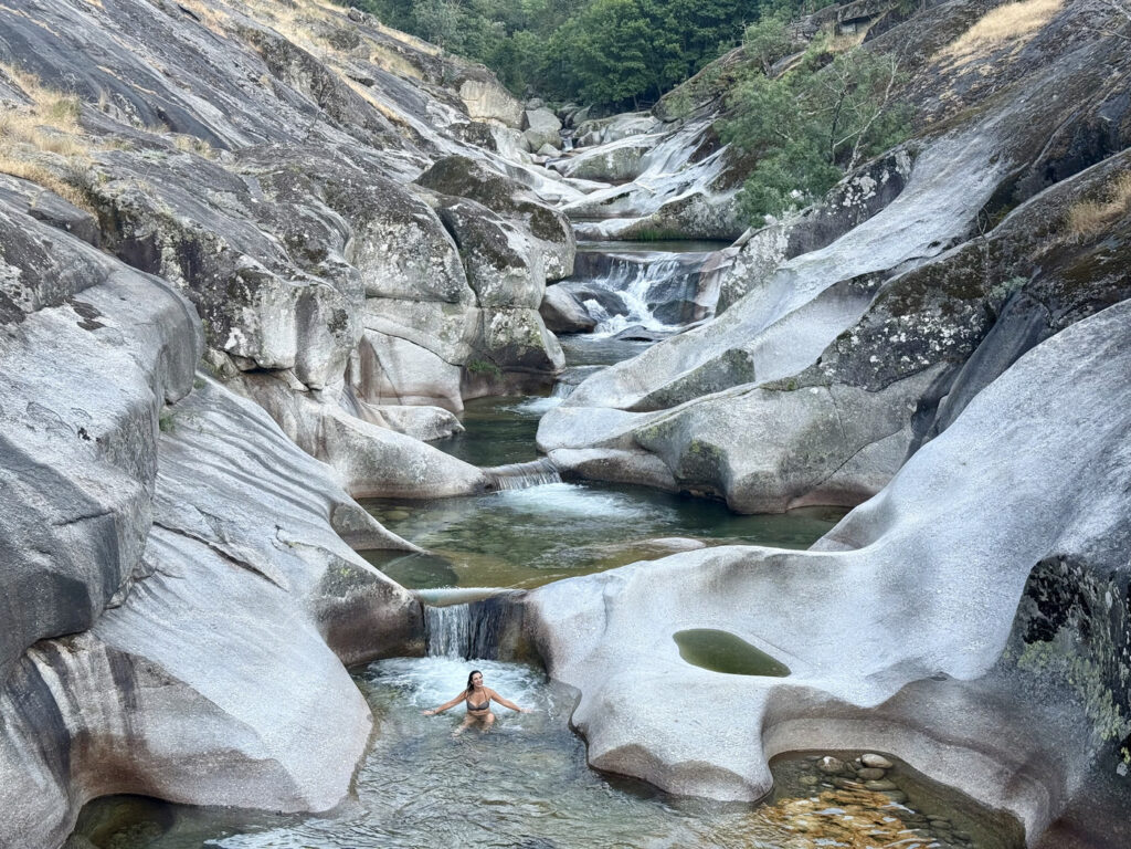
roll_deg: -0.3
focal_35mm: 48
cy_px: 424
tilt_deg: -7.8
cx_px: 566
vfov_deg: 30.3
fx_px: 1568
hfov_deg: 39.7
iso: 50
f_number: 1.78
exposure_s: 1/121
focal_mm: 6.76
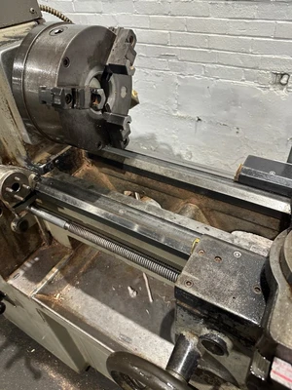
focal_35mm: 24
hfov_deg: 56.8
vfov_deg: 71.6
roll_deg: +2.9
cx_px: 146
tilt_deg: -42.2
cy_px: 195
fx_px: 270
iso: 320
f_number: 1.78
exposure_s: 1/60
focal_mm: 6.86
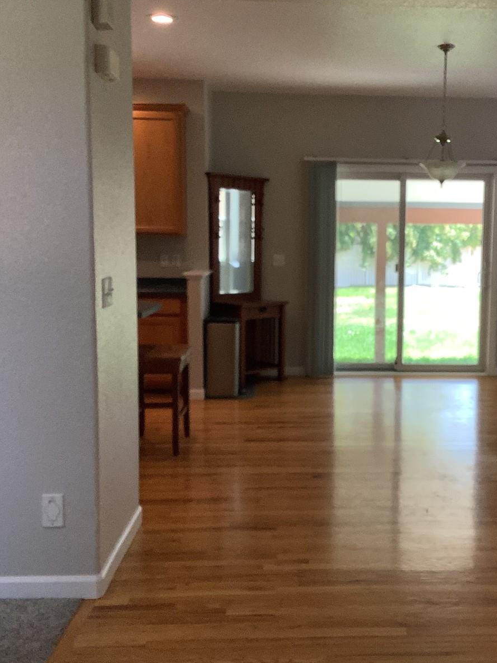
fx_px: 804
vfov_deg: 44.8
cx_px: 340
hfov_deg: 34.0
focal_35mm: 42
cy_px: 333
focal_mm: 3.3
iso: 50
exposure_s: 1/120
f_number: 2.4
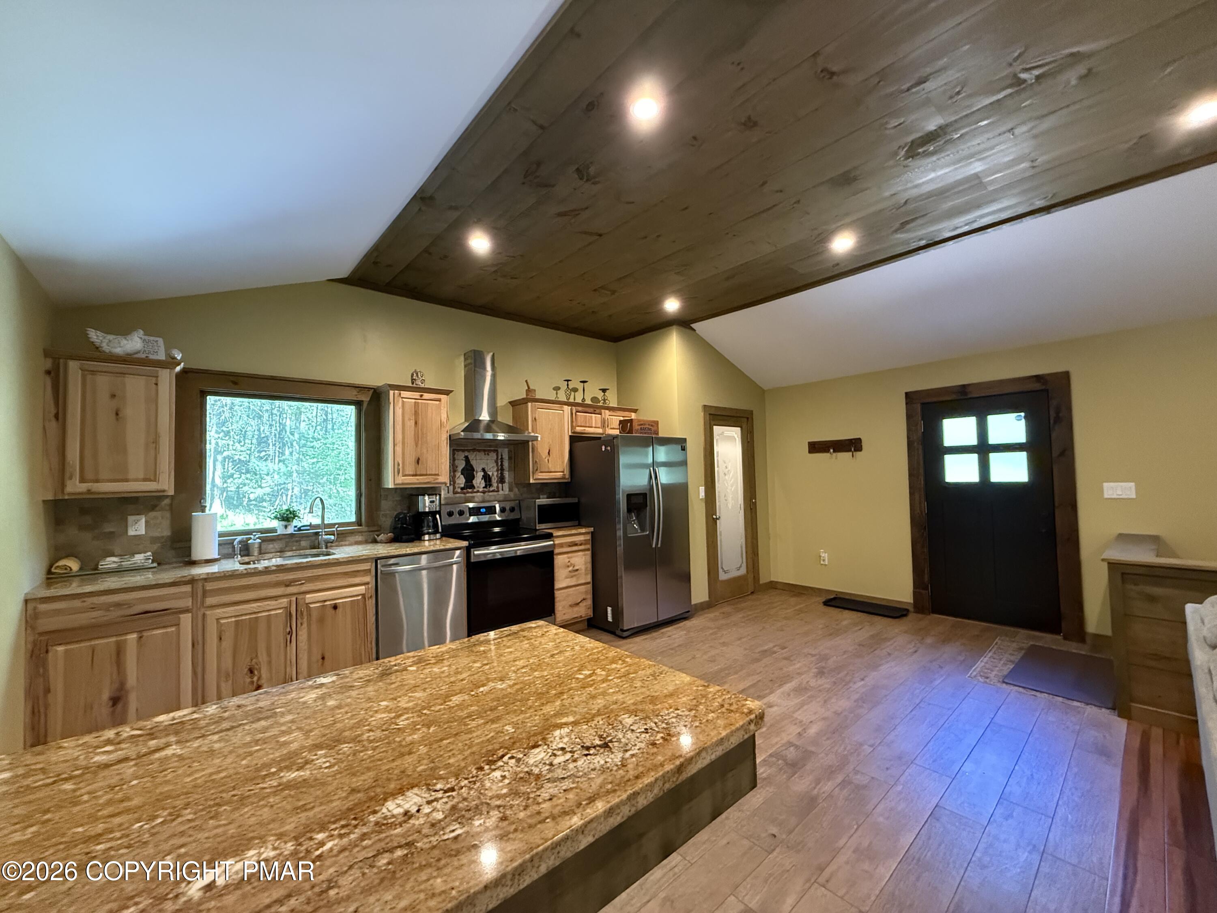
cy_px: 456
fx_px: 492
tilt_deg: +2.8
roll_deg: +1.1
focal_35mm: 14
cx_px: 608
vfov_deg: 85.7
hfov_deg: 102.1
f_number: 2.2
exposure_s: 1/60
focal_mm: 2.22
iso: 800
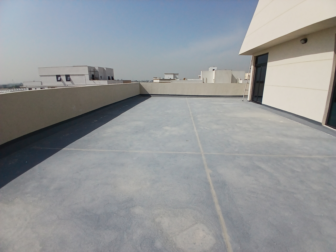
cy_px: 126
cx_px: 168
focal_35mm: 17
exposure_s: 1/2717
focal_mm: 1.4
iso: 50
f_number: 2.2
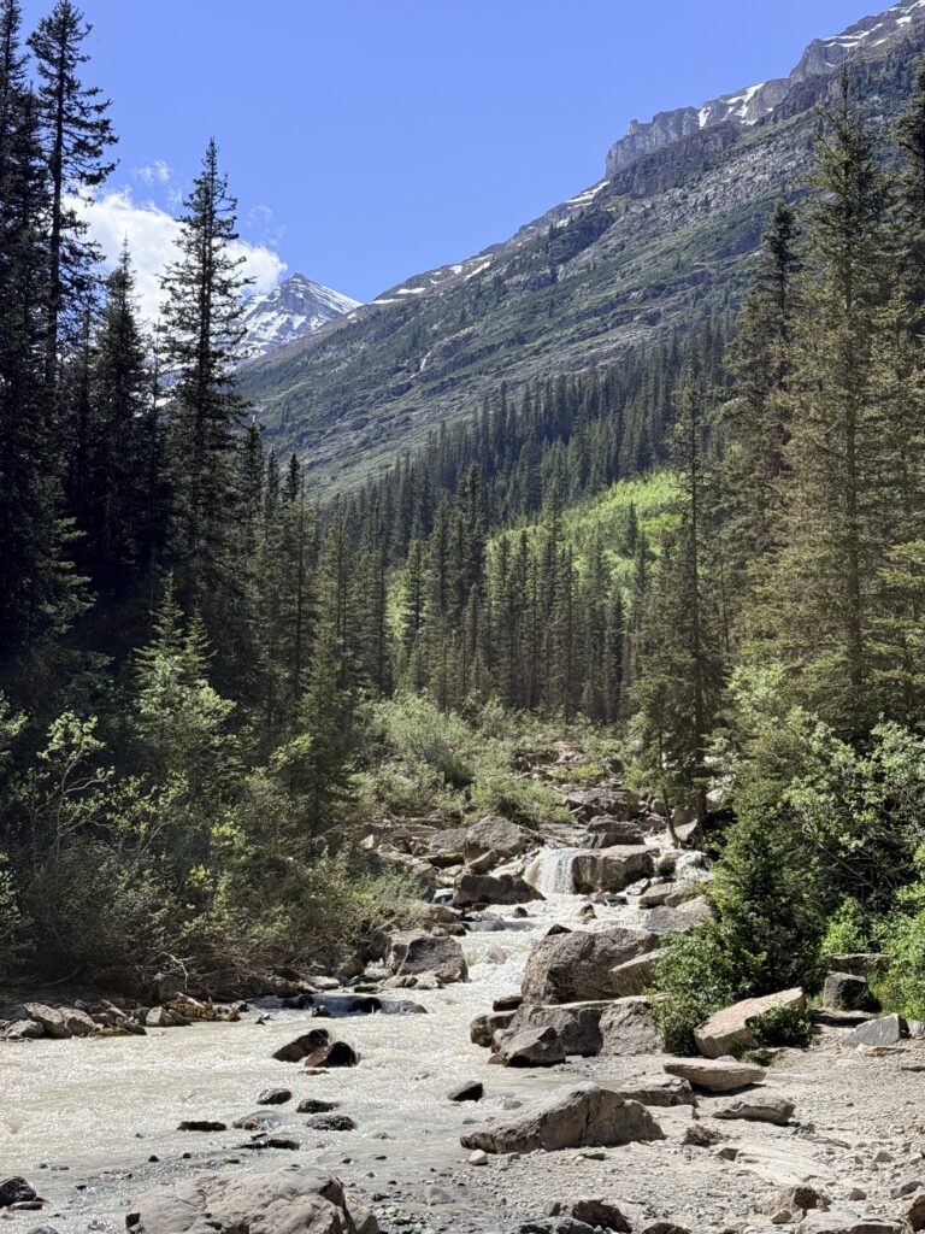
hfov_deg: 30.3
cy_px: 617
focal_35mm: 48
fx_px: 1710
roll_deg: -1.5
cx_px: 462
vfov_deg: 39.7
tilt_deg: +11.4
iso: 64
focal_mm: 6.76
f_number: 1.78
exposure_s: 1/3891
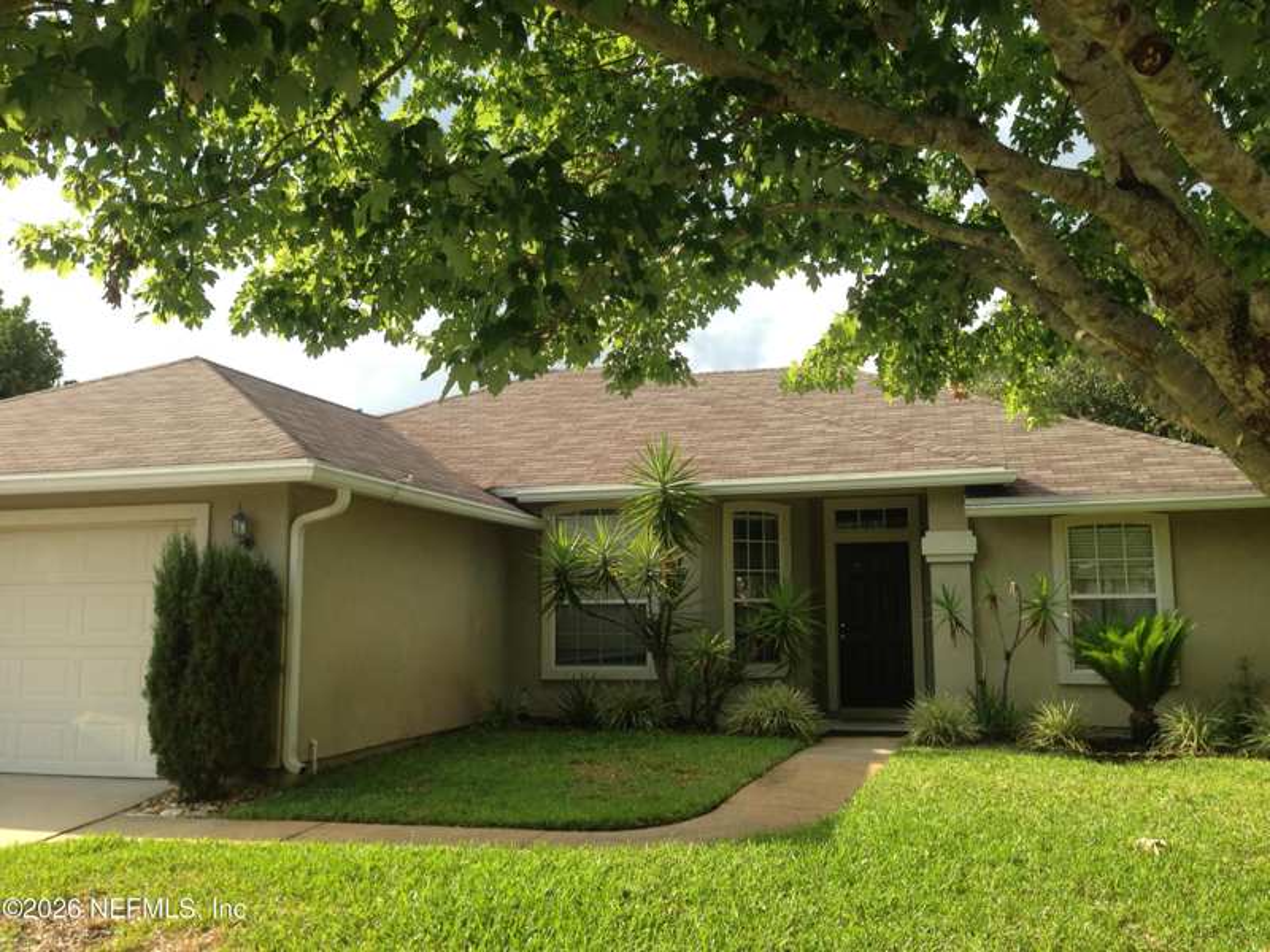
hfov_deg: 55.4
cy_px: 476
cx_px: 635
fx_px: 1211
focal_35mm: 33
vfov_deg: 42.9
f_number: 2.4
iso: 50
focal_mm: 4.12
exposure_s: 1/401
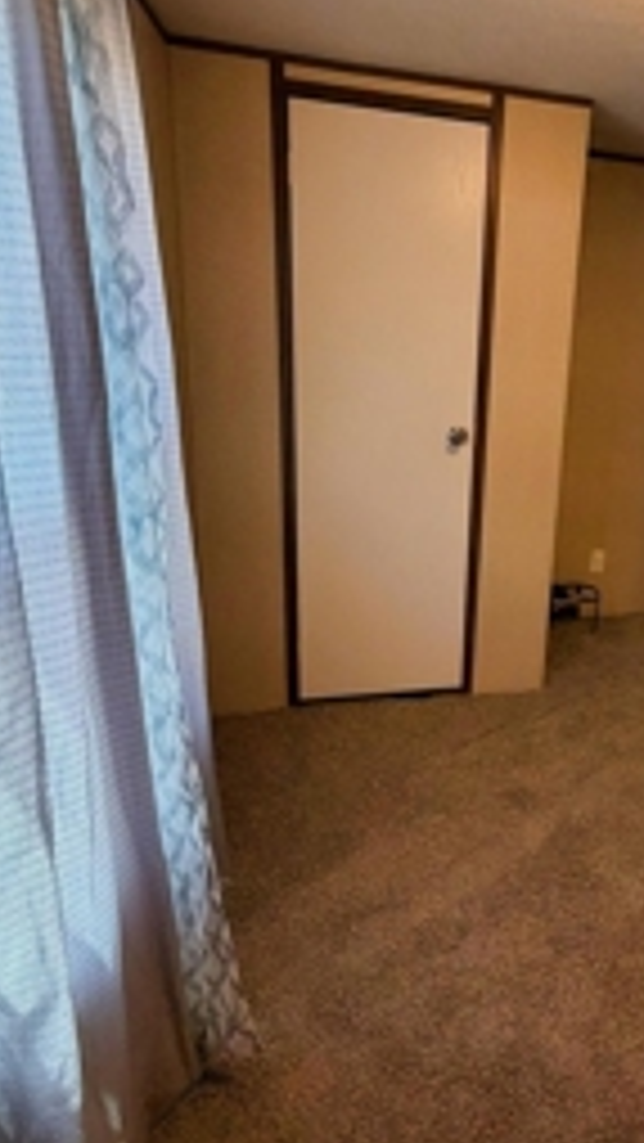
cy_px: 513
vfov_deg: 76.1
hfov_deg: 45.6
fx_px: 728
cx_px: 504
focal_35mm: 24
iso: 160
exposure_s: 1/121
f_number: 2.2
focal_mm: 2.22
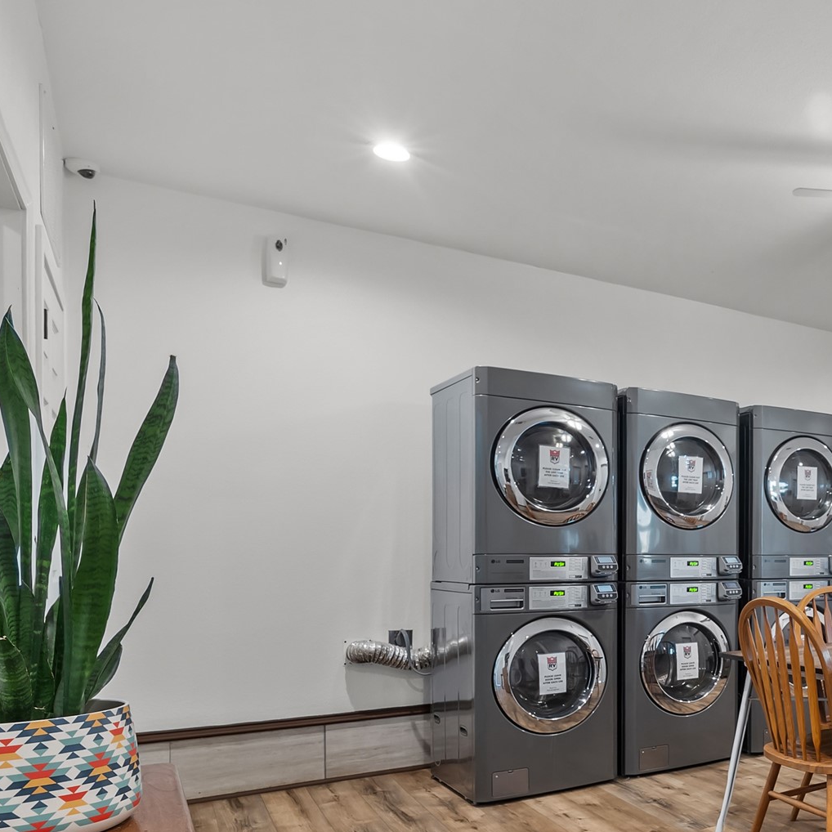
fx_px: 789
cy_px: 540
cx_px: 838
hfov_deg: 46.3
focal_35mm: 29
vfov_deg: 54.7
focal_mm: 16
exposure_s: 2.5
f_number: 8
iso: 640
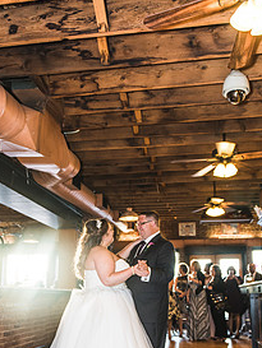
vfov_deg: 48.1
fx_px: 383
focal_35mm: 38
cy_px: 232
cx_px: 134
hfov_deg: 37.7
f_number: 2.8
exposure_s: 1/100
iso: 1000
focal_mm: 24
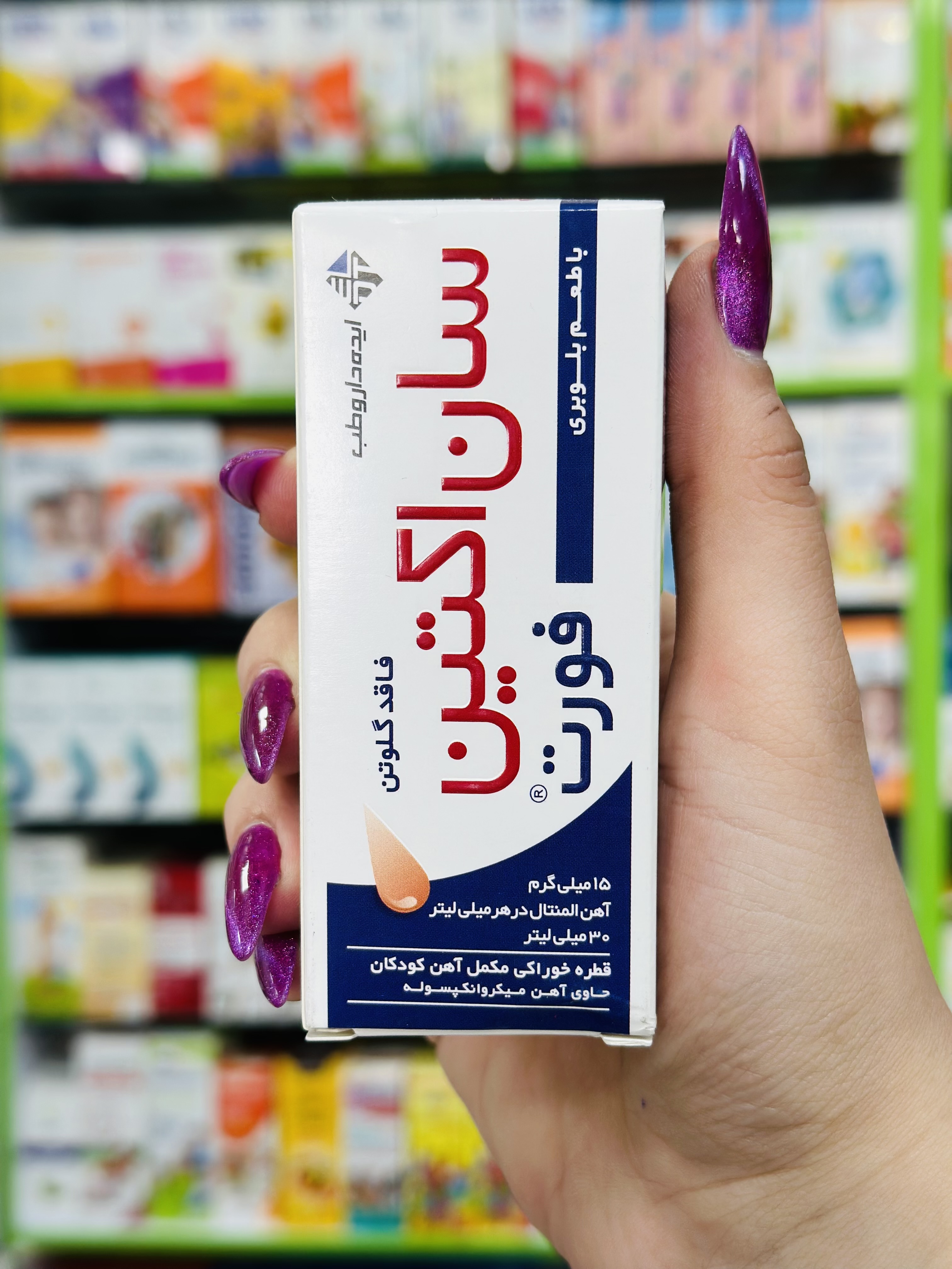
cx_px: 476
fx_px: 1760
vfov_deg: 39.7
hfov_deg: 30.3
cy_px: 634
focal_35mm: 48
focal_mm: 6.86
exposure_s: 1/108
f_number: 1.78
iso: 64
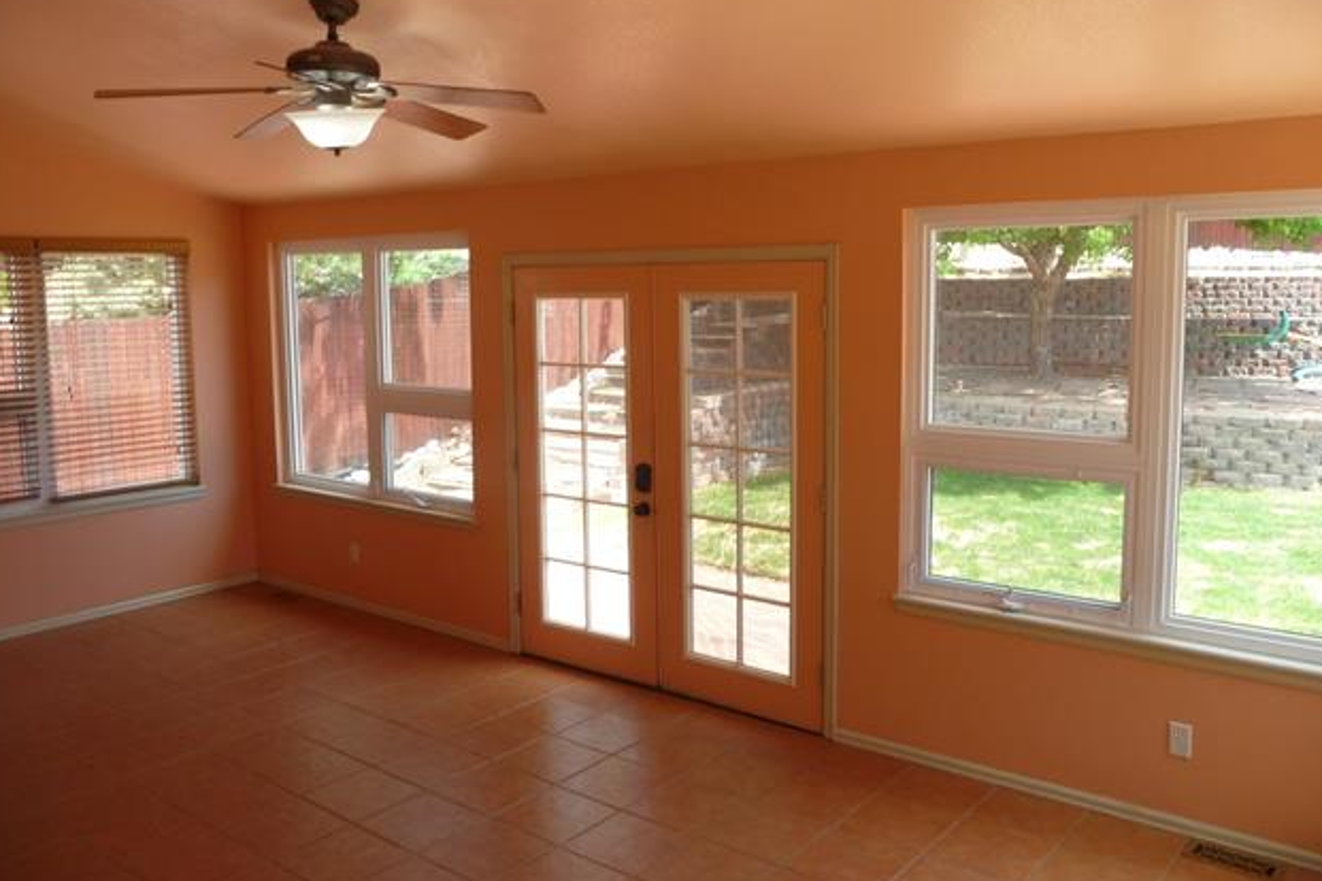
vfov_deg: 43.6
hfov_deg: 61.9
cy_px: 413
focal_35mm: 30
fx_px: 1102
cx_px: 656
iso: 100
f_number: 3.3
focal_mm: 4.7
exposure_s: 1/100
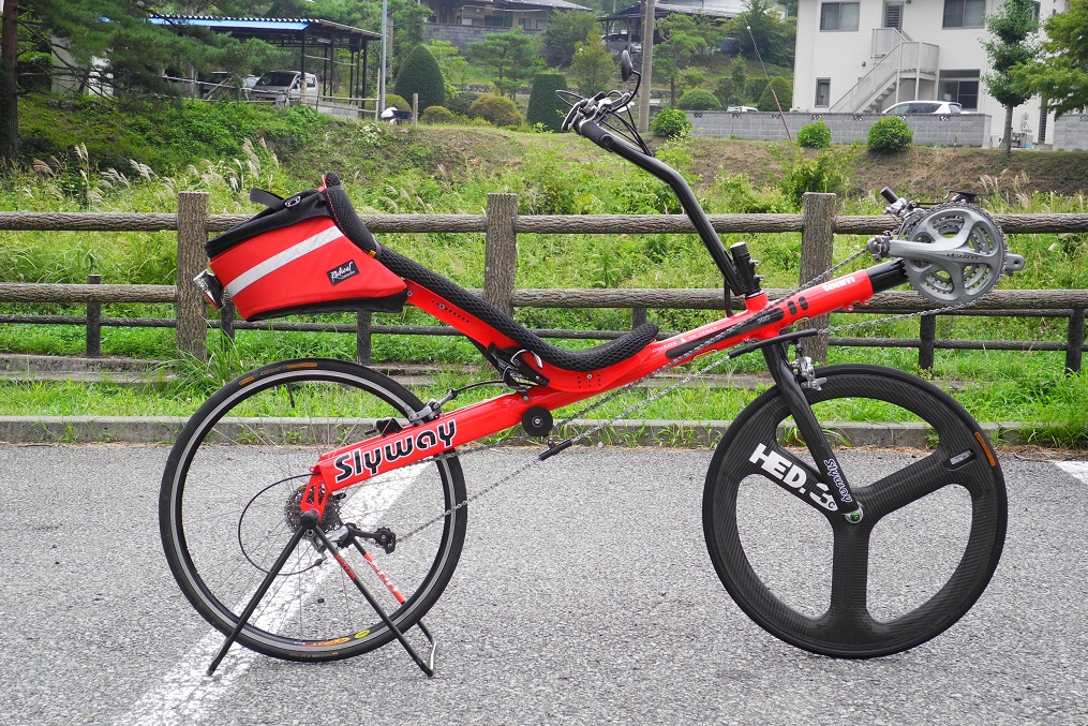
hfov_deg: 31.4
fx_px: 1934
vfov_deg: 21.2
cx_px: 546
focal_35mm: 64
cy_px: 364
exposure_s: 1/165
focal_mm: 13
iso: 100
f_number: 3.5
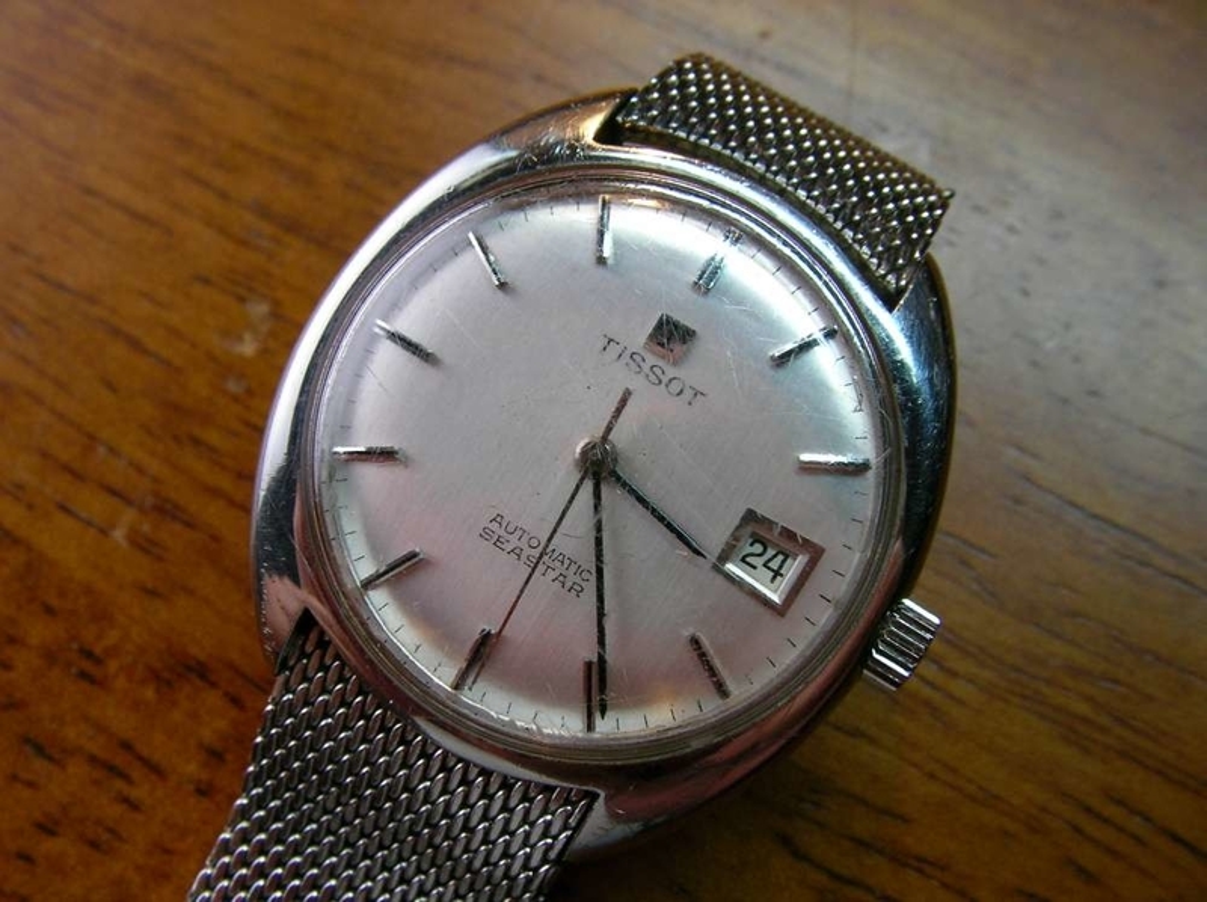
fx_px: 1323
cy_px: 451
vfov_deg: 37.6
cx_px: 604
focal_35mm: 38
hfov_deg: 49.0
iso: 91
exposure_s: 1/30.1
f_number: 3.5
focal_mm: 5.8
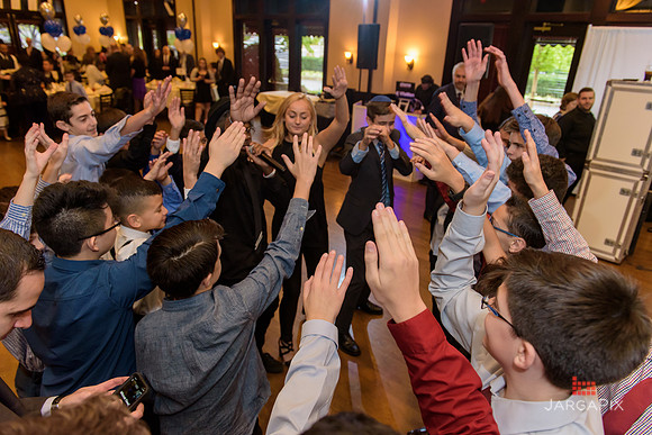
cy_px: 218
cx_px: 326
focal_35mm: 24
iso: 1600
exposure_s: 1/125
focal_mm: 24
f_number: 3.2
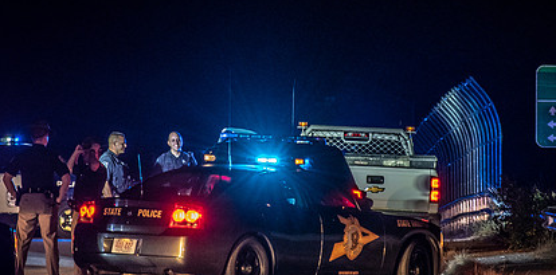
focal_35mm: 465
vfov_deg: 2.4
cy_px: 126
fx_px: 6667
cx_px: 287
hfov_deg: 4.8
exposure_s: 1/25
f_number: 5.6
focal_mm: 190
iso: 2000
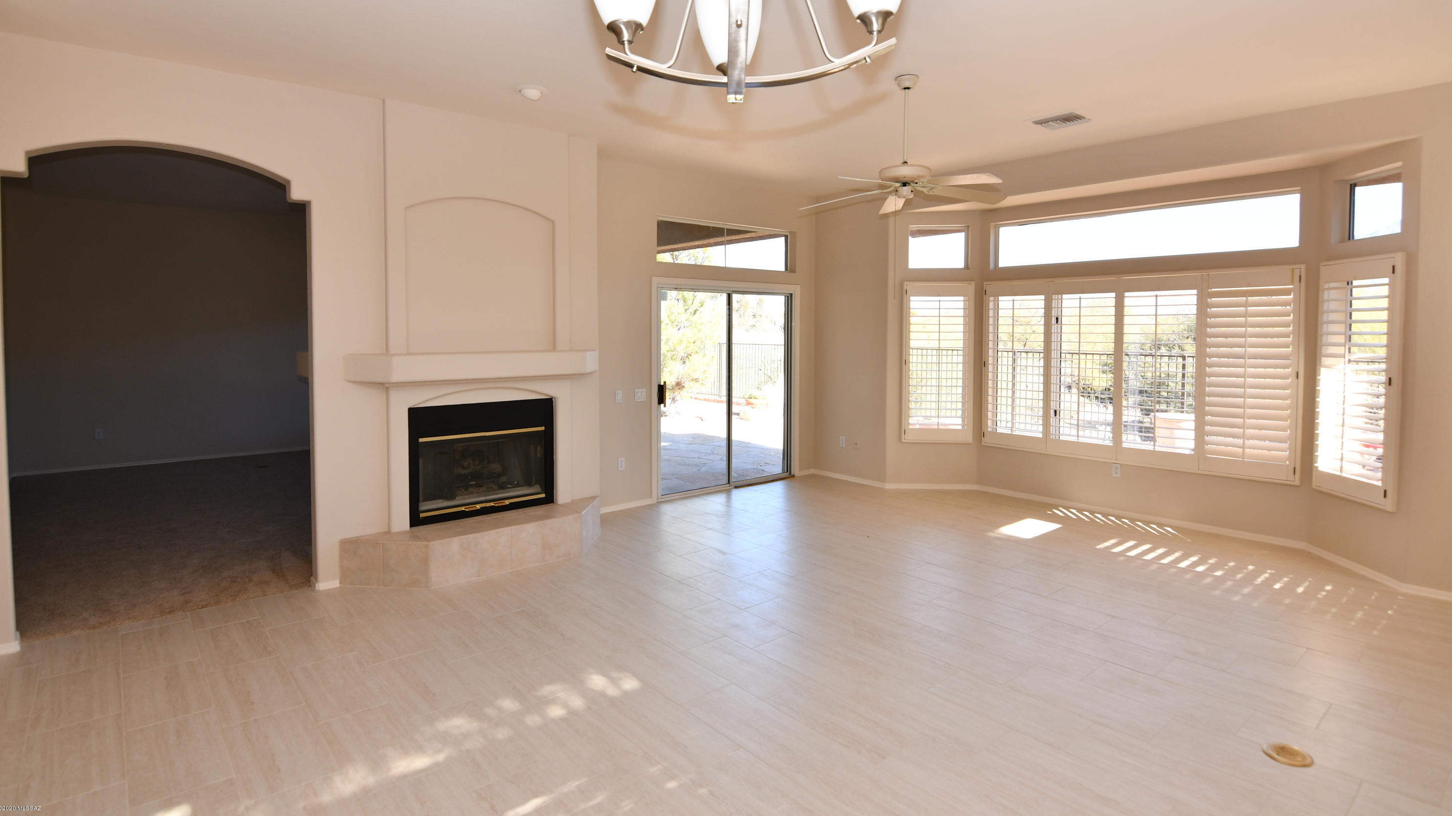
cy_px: 348
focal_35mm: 17
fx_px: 654
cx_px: 731
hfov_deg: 95.9
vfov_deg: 63.6
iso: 180
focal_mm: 11
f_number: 5.6
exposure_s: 1/125
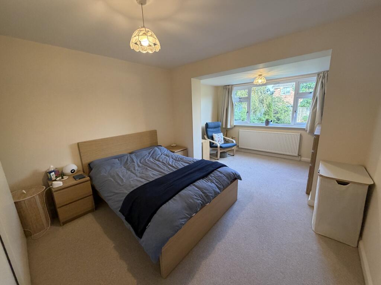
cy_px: 142
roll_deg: +2.0
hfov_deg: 102.1
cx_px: 190
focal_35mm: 14
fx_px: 154
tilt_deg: -12.9
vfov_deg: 85.7
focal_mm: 2.22
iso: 320
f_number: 2.2
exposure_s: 1/88
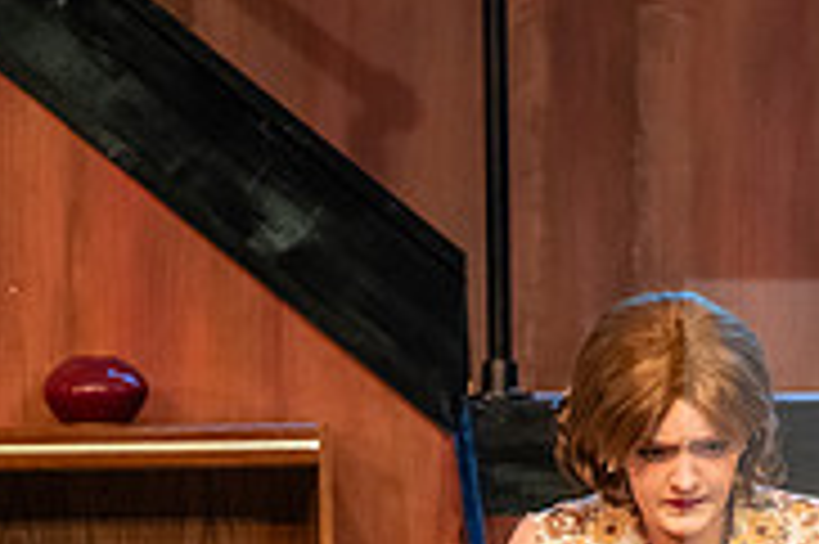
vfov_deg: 2.2
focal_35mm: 622
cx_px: 549
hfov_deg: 3.3
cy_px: 825
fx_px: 14137
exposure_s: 1/200
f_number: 3.5
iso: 2500
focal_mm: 195
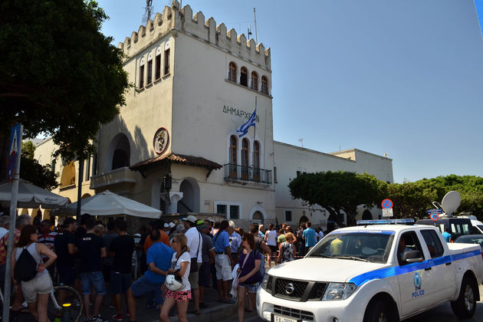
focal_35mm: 26
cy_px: 161
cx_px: 242
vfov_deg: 50.4
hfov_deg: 70.4
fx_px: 342
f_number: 11
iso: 250
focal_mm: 17
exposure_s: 1/320
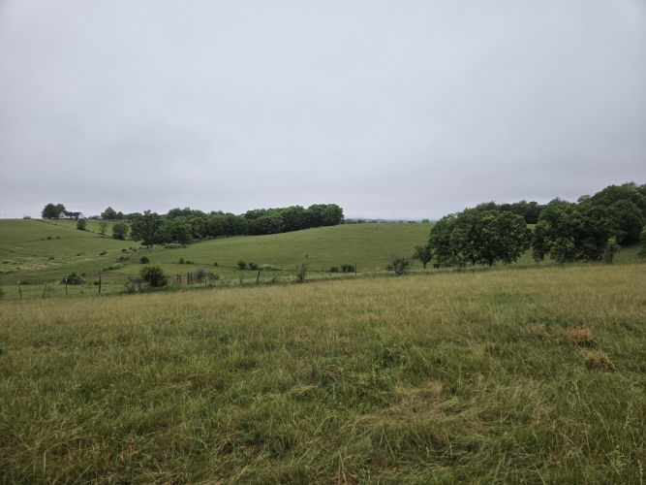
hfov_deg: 73.9
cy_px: 242
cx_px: 323
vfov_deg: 58.9
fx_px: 429
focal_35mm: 23
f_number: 1.8
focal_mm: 5.4
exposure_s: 1/1255
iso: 25
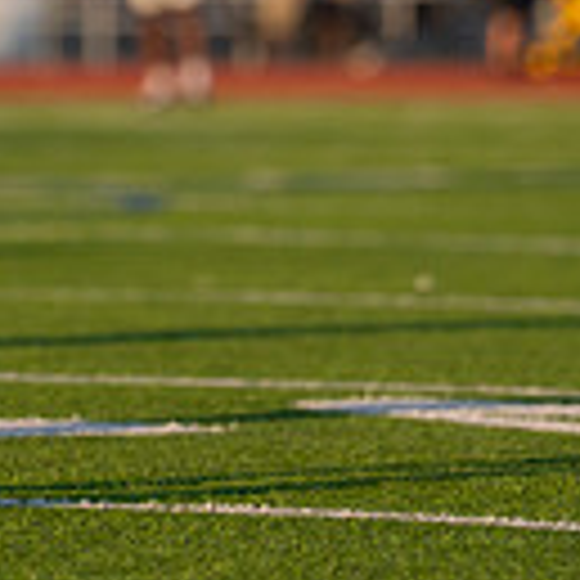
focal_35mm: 691
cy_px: -278
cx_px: -80
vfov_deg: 2.5
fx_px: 13099
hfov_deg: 2.5
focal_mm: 163
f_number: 2.8
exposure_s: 1/1600
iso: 200
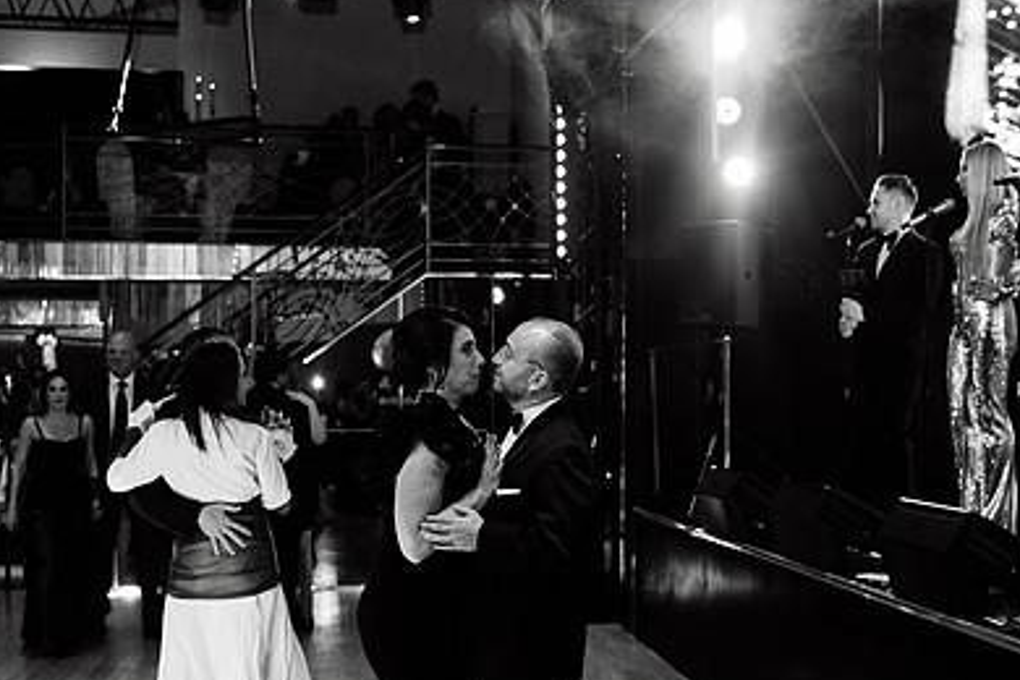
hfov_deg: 38.1
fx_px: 1473
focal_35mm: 52
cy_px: 430
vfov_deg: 25.9
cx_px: 575
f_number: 3.2
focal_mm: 35
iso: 2000
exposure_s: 1/200
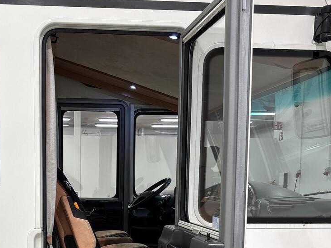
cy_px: 223
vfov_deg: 27.5
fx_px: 488
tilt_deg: -5.6
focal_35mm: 51
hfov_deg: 37.0
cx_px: 102
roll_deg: -0.5
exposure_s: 1/100
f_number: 1.6
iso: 50
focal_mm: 5.96
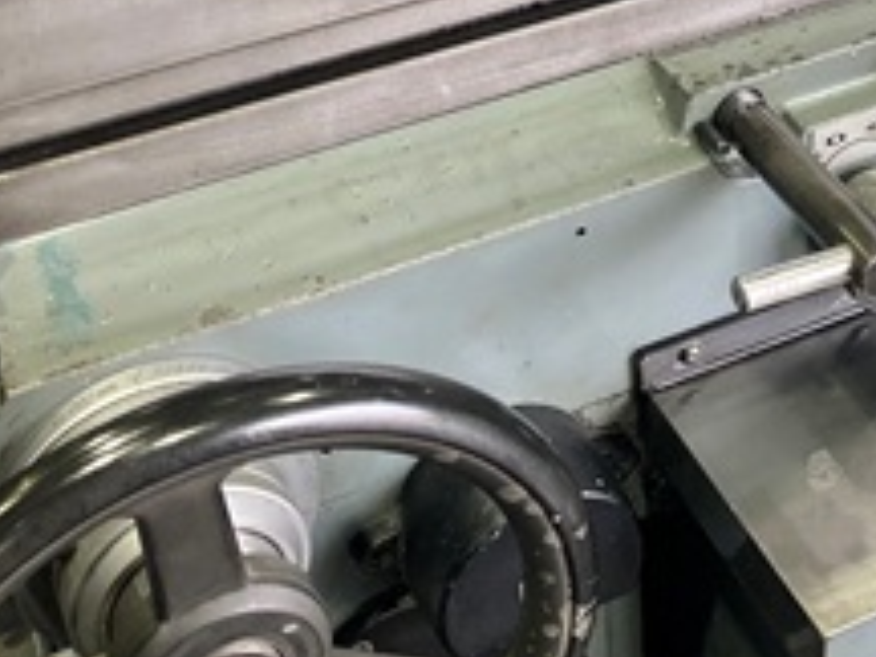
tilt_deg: -28.7
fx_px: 2100
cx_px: 831
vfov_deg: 17.0
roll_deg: -1.8
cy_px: -126
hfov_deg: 22.8
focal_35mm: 83
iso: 100
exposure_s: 1/60
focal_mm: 3.99
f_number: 1.8
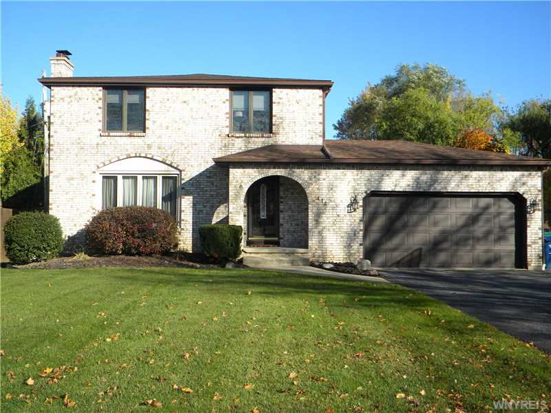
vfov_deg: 39.7
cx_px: 276
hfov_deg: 51.4
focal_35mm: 36
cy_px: 206
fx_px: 573
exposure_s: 1/784
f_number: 3.7
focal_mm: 6.4
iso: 110
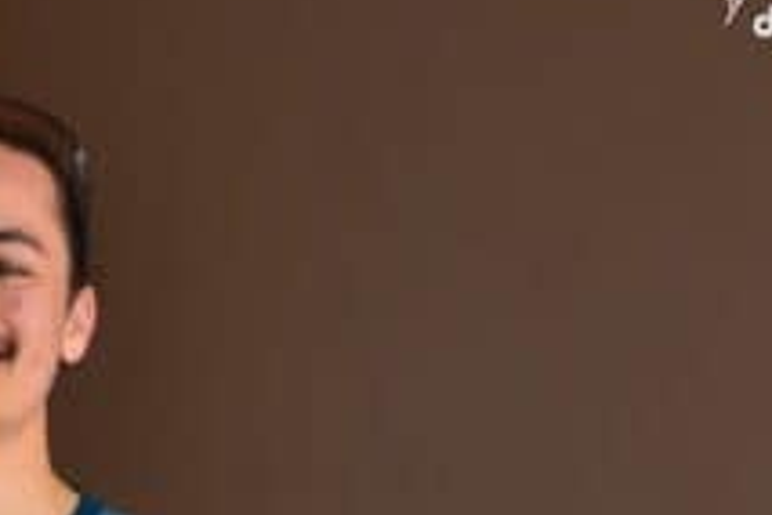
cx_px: -355
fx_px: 6969
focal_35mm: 325
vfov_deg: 4.2
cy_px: 696
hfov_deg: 6.3
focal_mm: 60
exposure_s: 1/80
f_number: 5
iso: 800
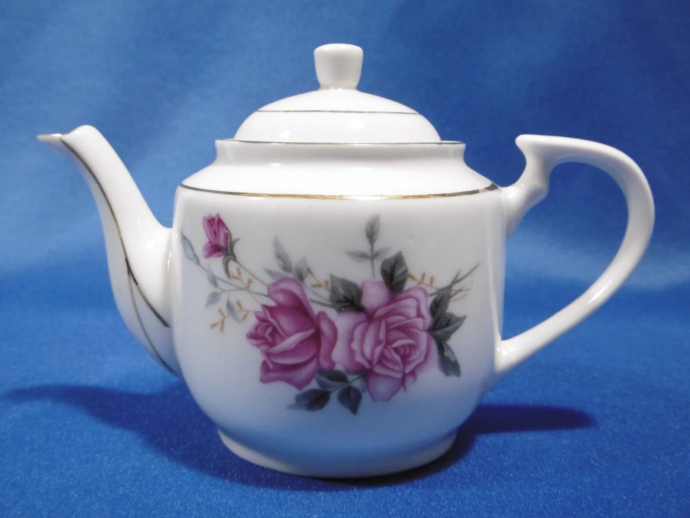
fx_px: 757
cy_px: 259
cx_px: 345
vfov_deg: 37.7
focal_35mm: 38
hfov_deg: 49.0
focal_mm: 6.8
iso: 400
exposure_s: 1/25
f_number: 3.7
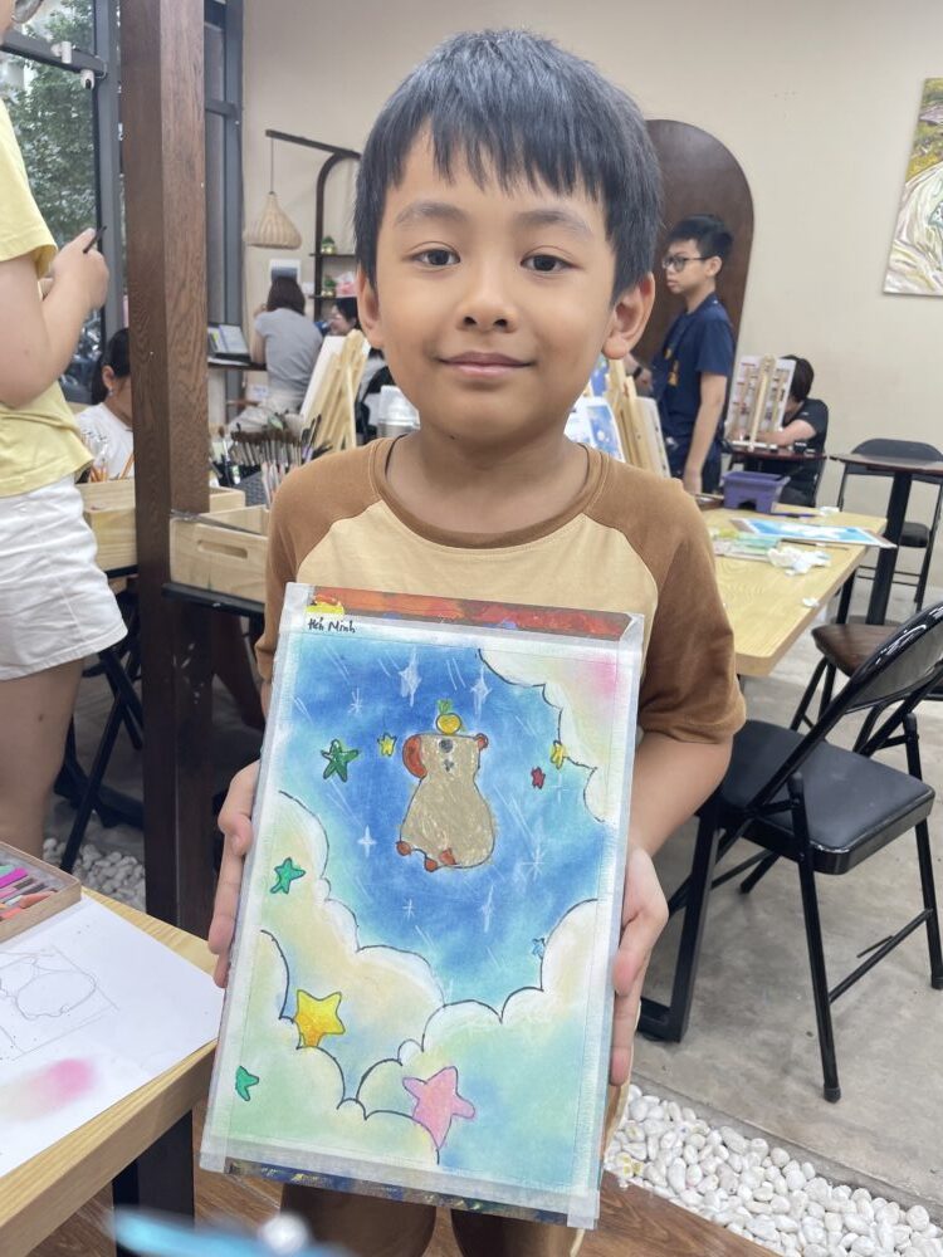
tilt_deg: -15.2
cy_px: 628
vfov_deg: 67.3
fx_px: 944
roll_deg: -3.3
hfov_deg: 53.1
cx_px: 472
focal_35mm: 26
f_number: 1.6
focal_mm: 4.2
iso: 64
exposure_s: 1/100
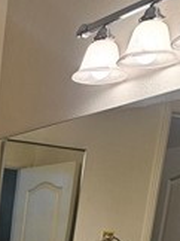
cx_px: -118
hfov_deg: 14.7
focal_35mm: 91
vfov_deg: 18.1
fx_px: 633
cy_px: 405
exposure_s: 1/120
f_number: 1.8
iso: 64
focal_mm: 5.4
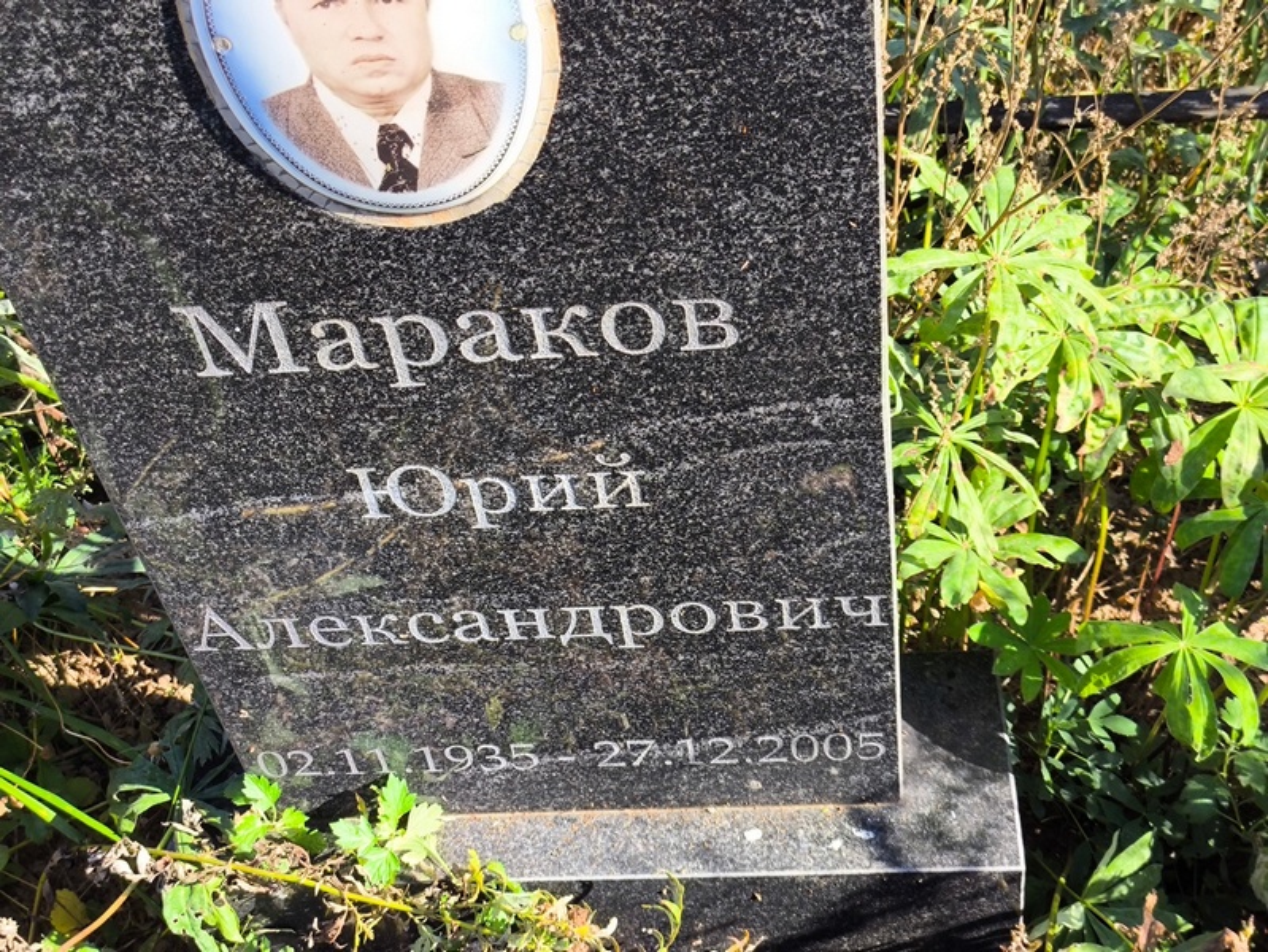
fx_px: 1832
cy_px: 476
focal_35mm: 50
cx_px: 634
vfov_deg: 29.1
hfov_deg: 38.2
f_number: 1.7
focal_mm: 4.71
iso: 50
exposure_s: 1/411
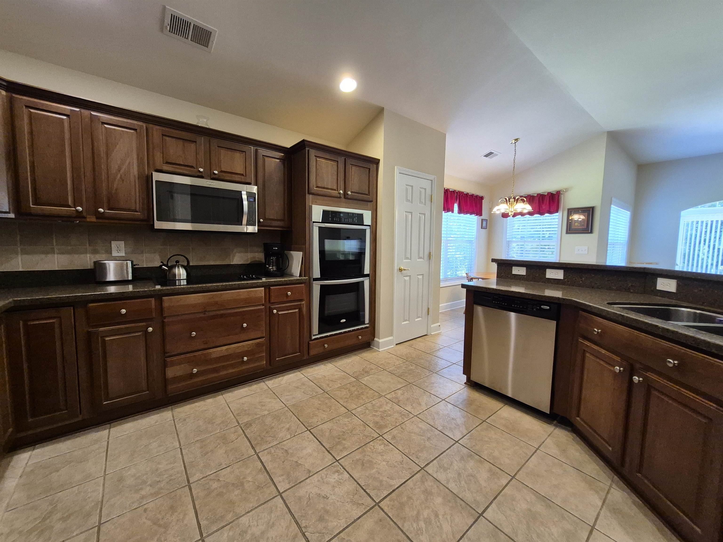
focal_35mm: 13
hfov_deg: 106.2
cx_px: 362
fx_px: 272
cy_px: 271
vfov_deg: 89.9
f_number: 2.2
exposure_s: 1/60
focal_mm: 1.74
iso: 320
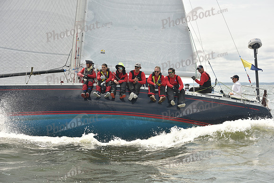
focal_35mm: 70
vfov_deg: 19.5
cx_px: 137
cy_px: 92
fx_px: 533
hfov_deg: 28.8
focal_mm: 70
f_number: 7.1
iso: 250
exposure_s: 1/800
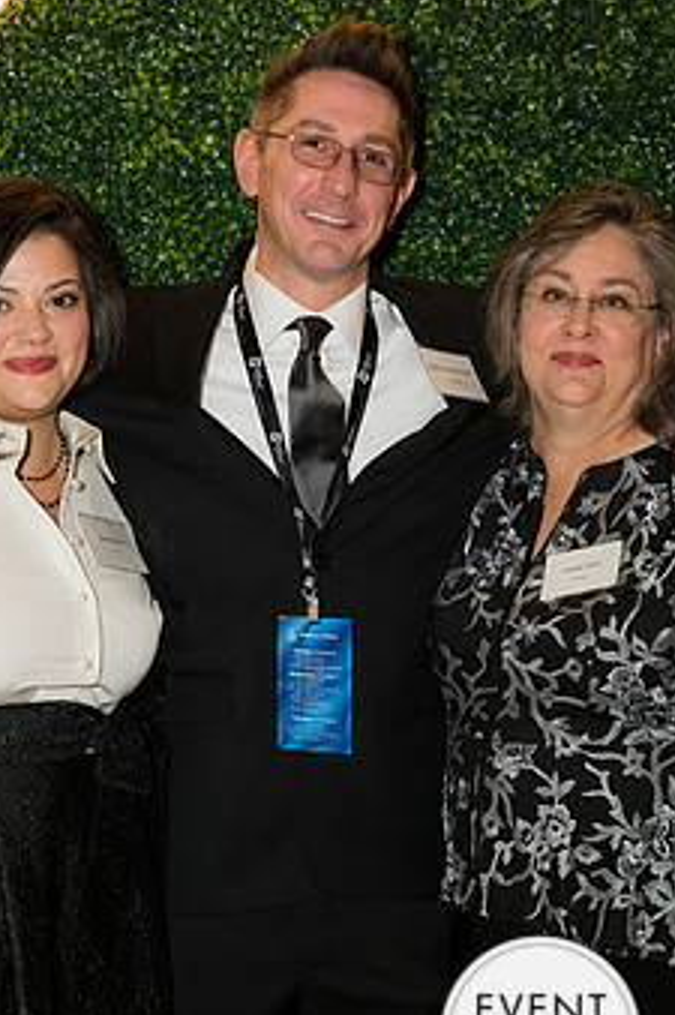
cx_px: 288
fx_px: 2477
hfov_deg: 15.5
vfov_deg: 23.1
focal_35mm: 88
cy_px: 556
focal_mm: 66
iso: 800
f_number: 5
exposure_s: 1/160
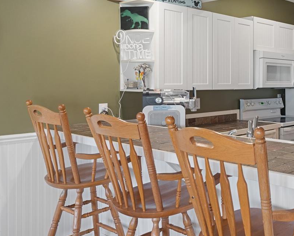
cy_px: 87
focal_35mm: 41
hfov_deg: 39.6
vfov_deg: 36.3
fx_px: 357
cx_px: 292
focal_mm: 17
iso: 320
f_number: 9
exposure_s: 1/6
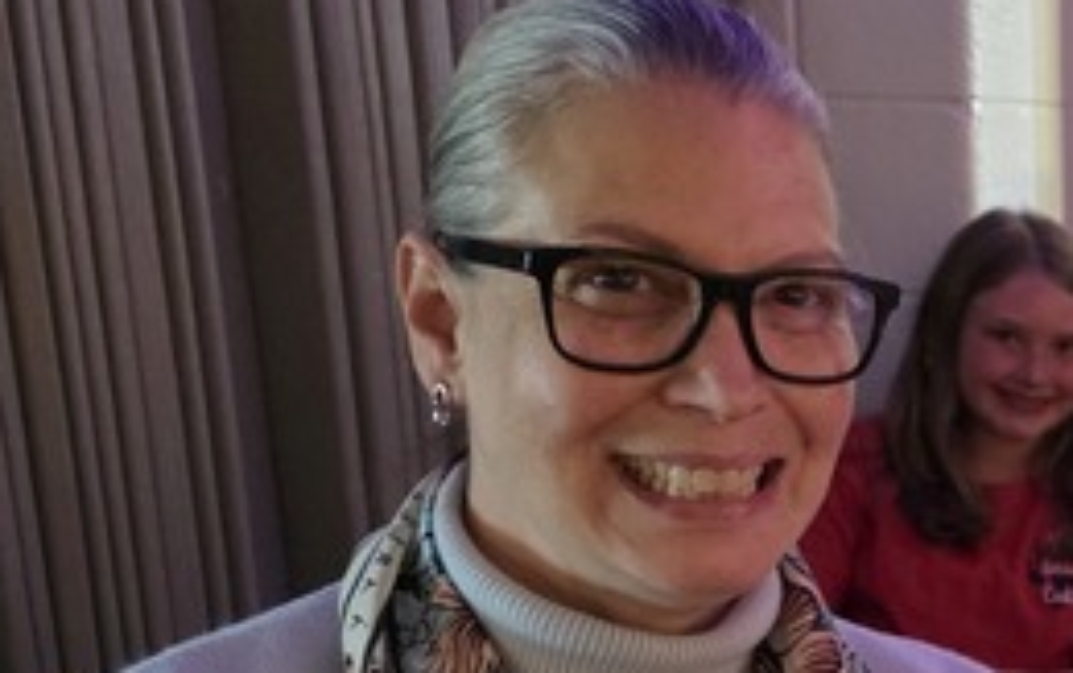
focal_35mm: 75
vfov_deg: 16.7
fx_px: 2195
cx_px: 1345
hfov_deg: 24.4
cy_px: 818
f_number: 1.7
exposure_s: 1/30
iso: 1600
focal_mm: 6.3
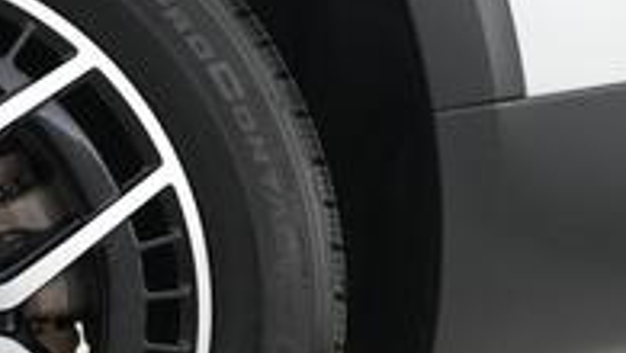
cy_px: 305
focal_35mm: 86
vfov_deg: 14.0
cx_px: -135
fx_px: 1428
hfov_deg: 22.6
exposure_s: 1/160
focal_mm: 25
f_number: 2.8
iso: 4000
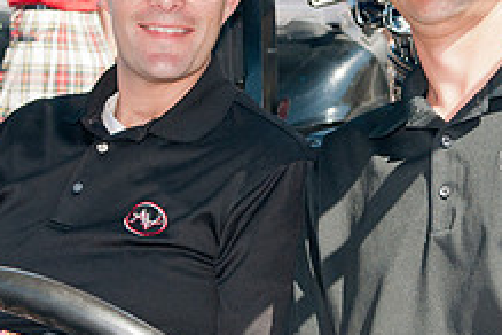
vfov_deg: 9.4
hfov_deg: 14.1
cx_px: 323
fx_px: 2022
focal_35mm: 145
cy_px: 71
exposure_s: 1/125
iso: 200
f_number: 5.6
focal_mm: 31
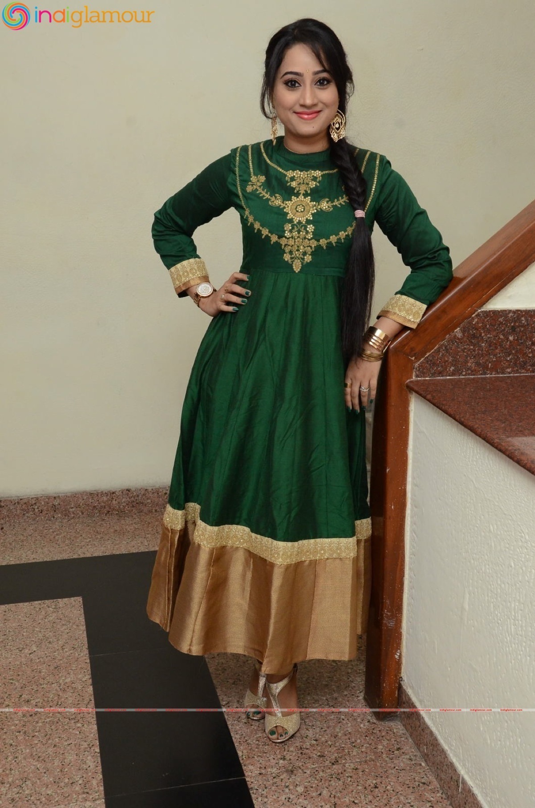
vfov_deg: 41.2
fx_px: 1075
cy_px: 404
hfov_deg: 27.9
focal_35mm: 48
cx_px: 268
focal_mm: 32
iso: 1600
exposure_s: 1/125
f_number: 7.1
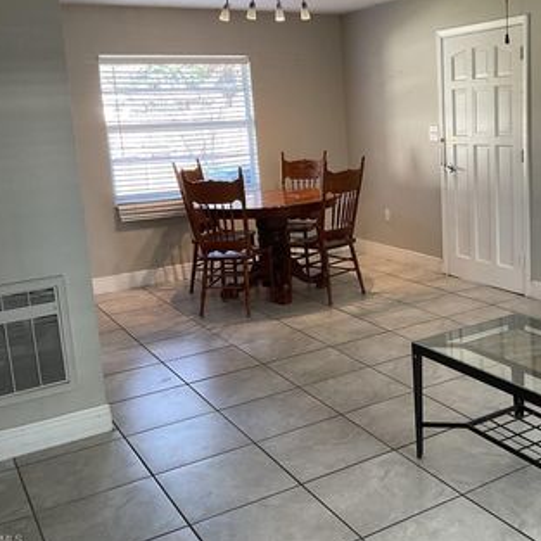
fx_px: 725
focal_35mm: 41
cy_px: 224
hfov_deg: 40.0
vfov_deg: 40.8
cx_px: 392
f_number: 1.8
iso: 50
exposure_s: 1/60
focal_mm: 3
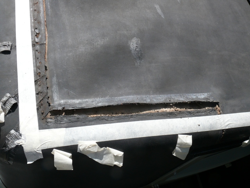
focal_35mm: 35
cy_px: 94
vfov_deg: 40.7
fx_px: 253
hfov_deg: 52.6
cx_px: 125
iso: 100
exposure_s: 1/400
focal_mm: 7.4
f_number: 5.6
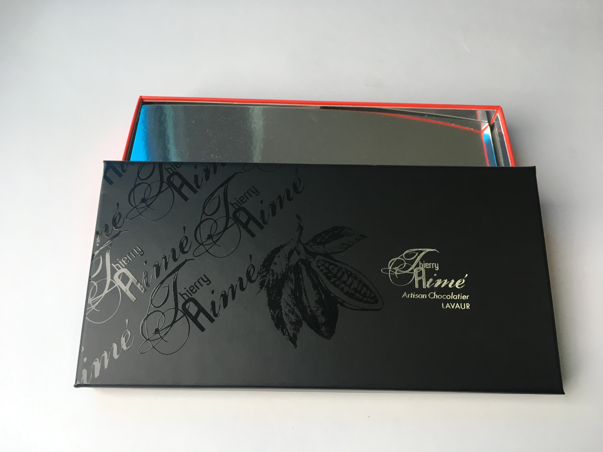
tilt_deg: -59.8
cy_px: 226
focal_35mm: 29
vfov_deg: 48.2
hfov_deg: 61.7
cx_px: 302
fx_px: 505
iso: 32
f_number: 2.2
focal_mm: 4.15
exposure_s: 1/33
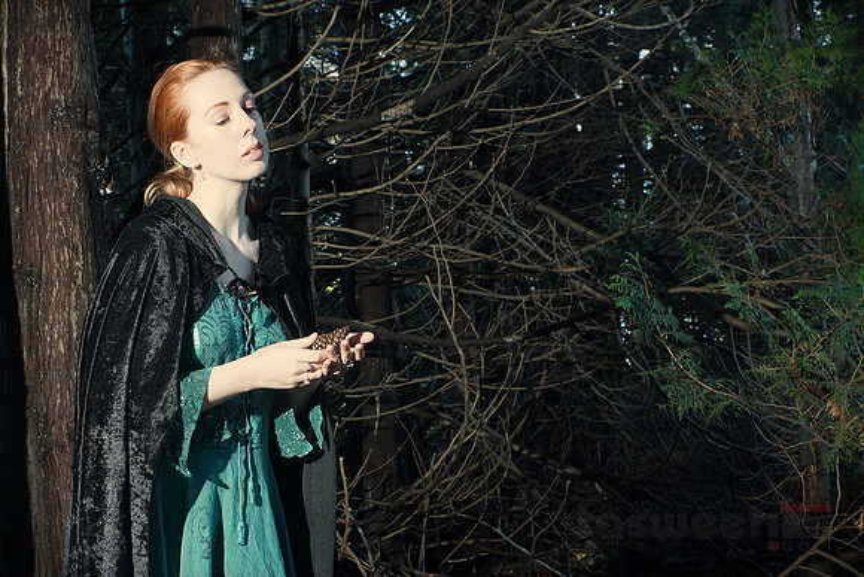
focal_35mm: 36
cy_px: 288
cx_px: 432
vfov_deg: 36.9
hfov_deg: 53.1
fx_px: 864
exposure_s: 1/100
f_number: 5
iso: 400
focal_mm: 24
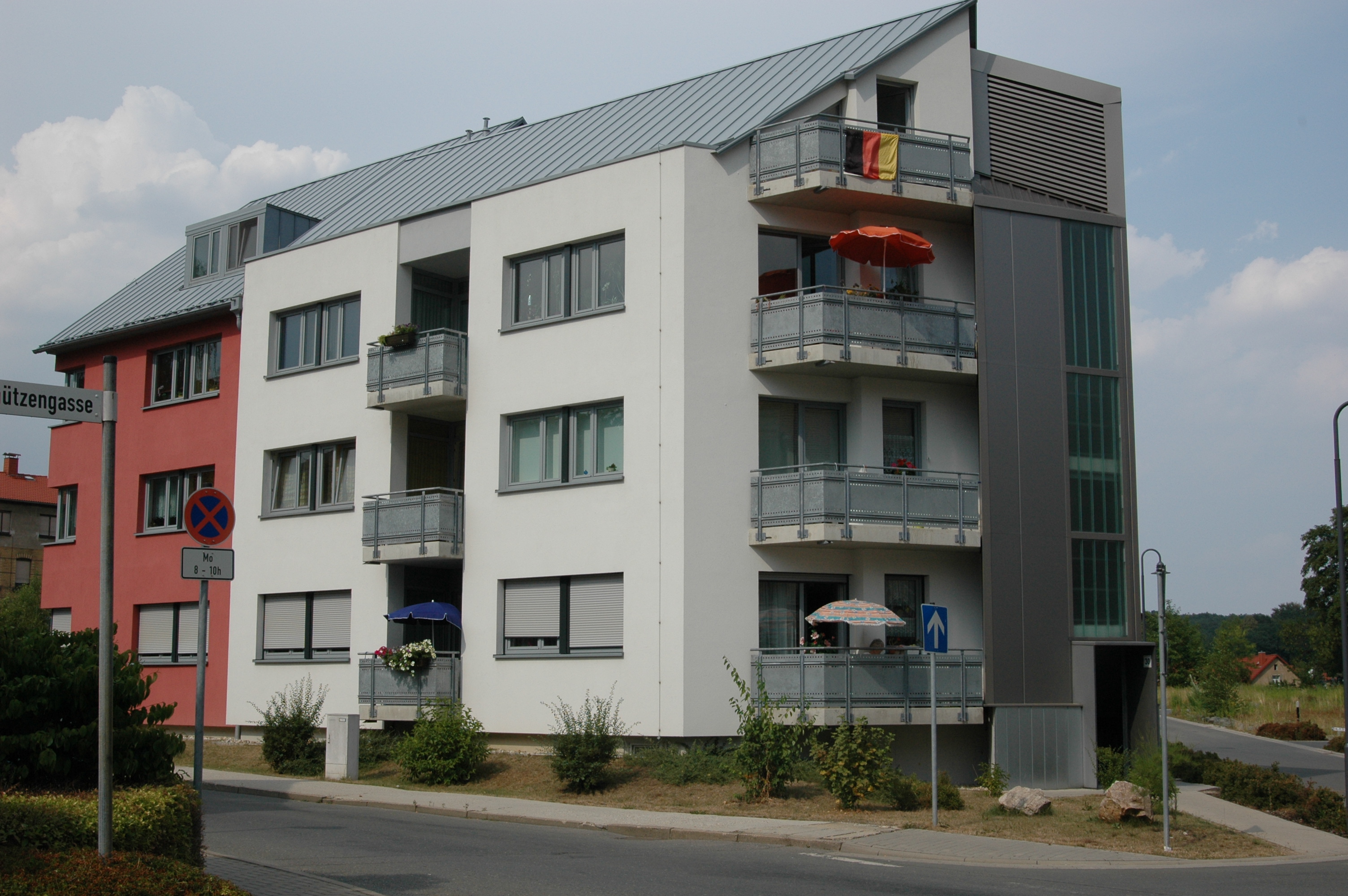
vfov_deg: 31.8
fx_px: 1571
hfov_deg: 46.4
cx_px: 674
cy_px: 448
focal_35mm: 42
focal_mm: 28
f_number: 10
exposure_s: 1/400
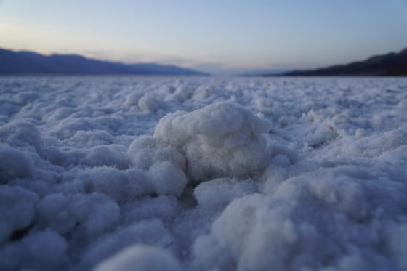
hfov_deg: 73.8
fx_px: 271
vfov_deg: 53.1
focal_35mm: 24
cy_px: 136
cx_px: 204
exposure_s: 1/60
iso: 125
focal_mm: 16
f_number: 4
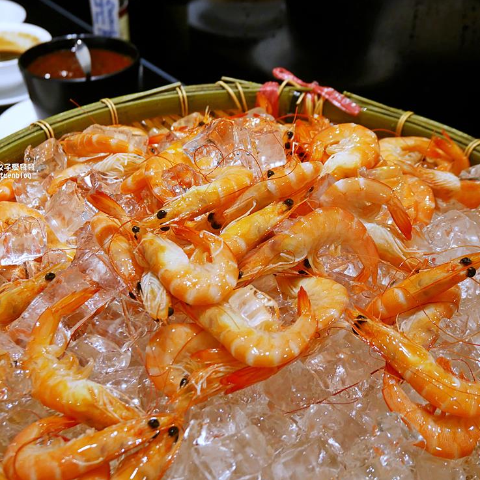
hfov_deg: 35.3
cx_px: 252
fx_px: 753
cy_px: 243
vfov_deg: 35.4
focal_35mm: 48
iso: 500
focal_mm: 20
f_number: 4.4
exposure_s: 1/60
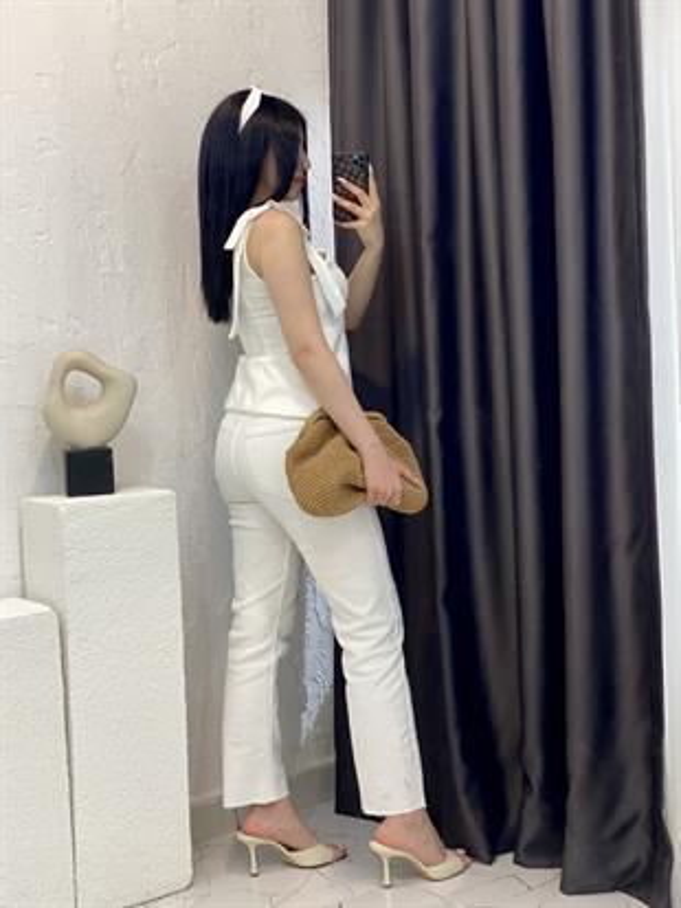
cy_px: 454
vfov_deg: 36.8
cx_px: 340
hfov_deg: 28.0
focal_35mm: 52
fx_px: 1363
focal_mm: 6
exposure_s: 1/122
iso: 125
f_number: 2
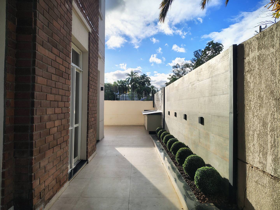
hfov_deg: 71.6
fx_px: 194
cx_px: 140
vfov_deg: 56.8
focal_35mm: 24
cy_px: 105
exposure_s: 1/1184
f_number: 1.8
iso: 100
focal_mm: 5.56
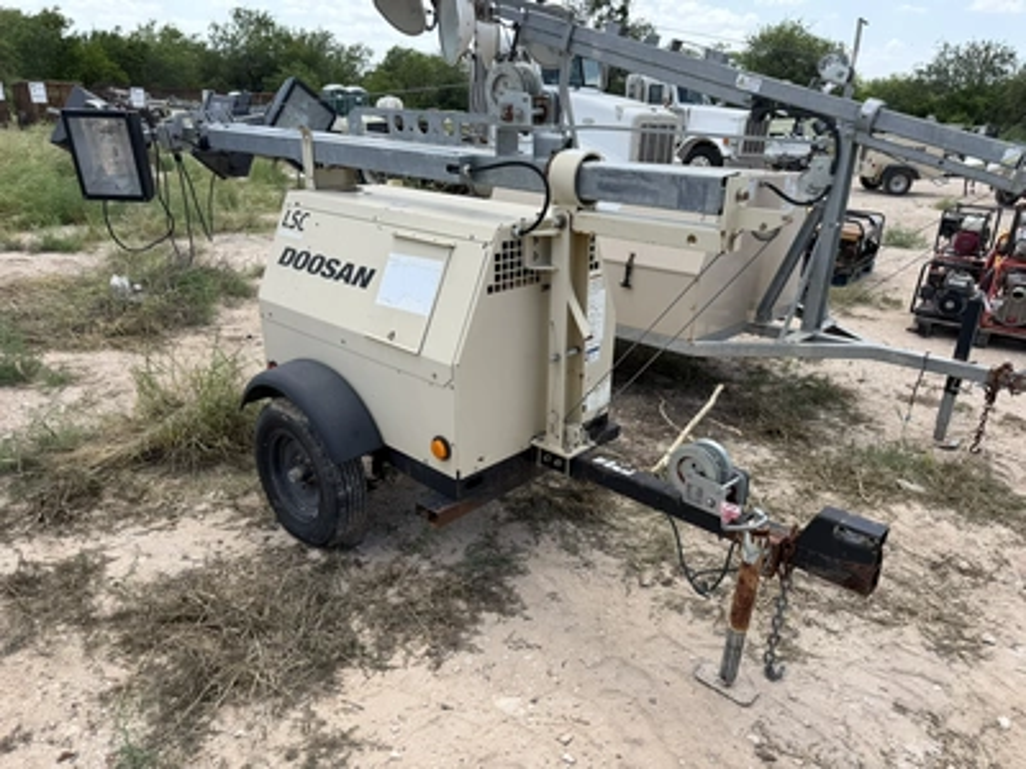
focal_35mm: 24
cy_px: 384
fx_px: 711
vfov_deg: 56.8
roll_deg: -1.8
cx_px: 513
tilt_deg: -20.0
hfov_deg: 71.6
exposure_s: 1/2801
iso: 80
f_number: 1.78
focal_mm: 6.76
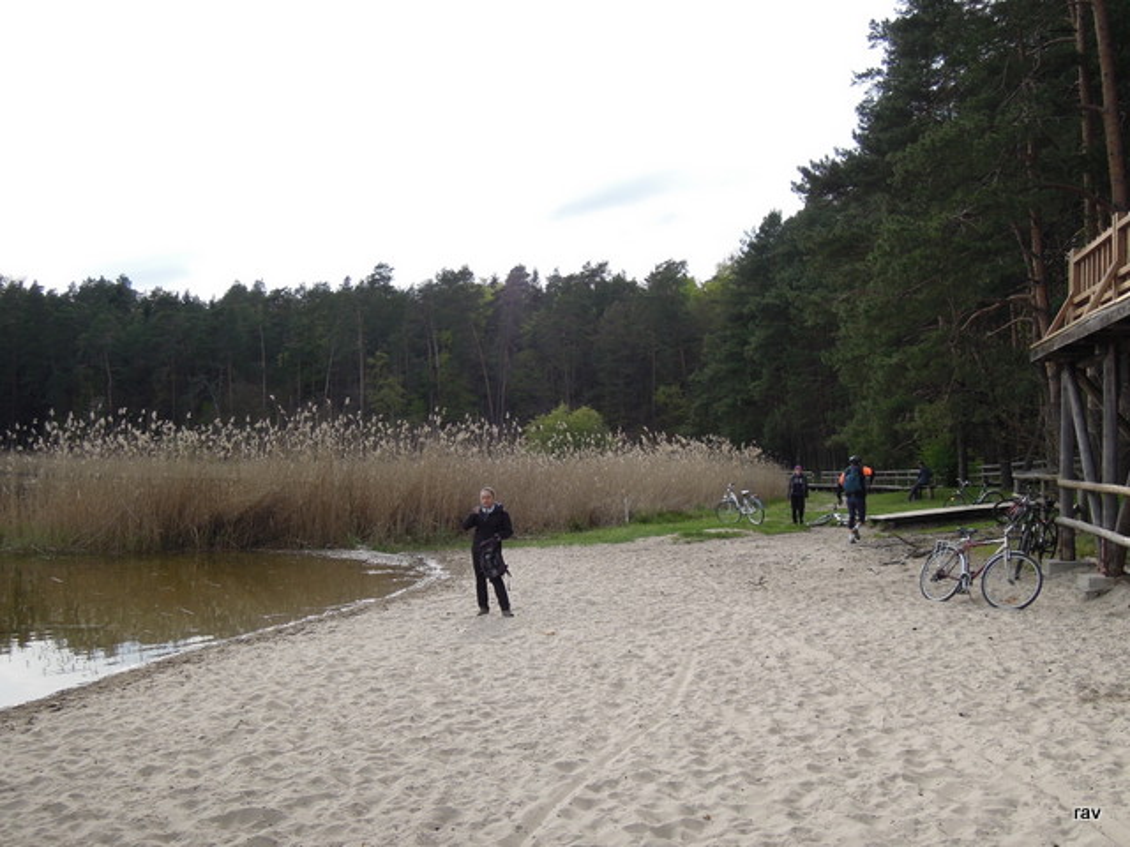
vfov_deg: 40.7
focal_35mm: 35
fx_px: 1143
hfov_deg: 52.6
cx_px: 565
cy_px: 424
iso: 160
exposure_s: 1/1000
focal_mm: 6.3
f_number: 3.2
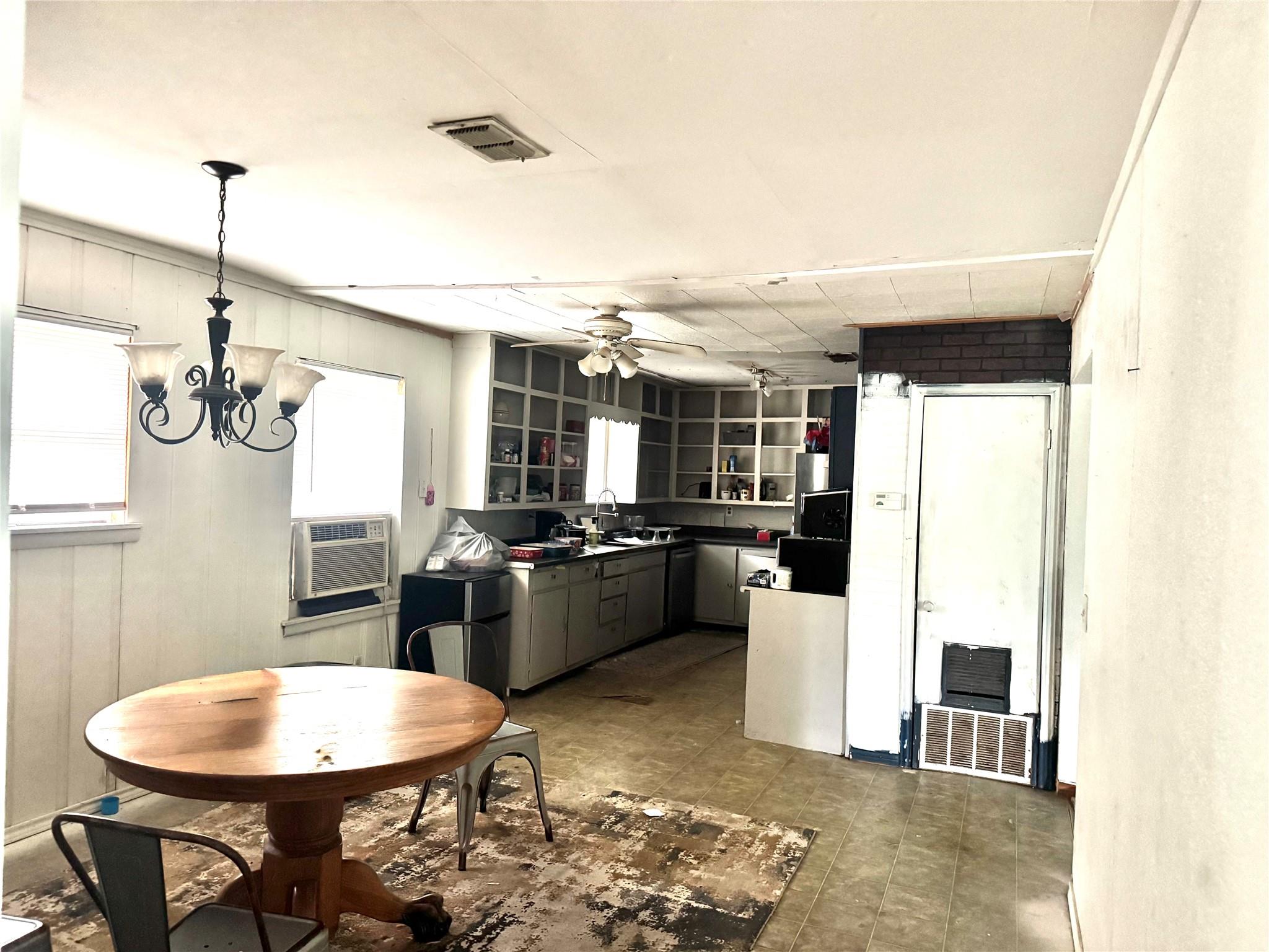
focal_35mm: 24
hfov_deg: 71.6
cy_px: 476
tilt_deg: -0.5
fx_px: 880
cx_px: 634
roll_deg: -2.2
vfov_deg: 56.8
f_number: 1.78
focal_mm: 6.76
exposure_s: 1/34
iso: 1000
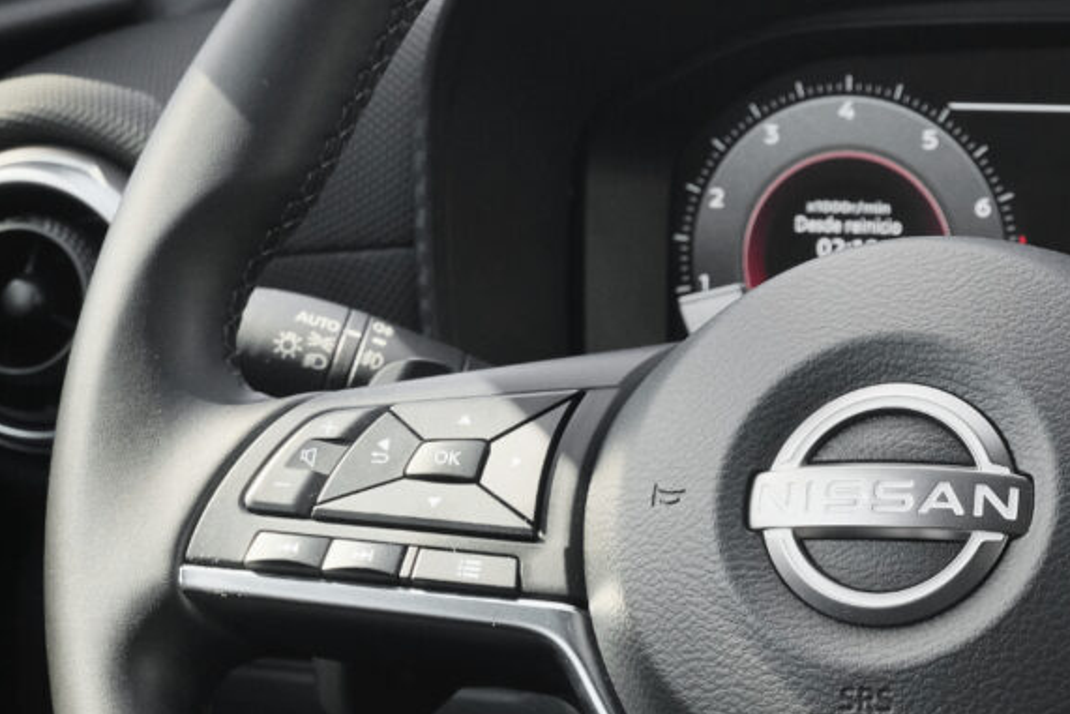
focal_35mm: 122
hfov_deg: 16.6
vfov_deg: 11.2
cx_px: 941
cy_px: 520
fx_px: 3627
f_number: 9
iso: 2000
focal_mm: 45
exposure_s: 1/125
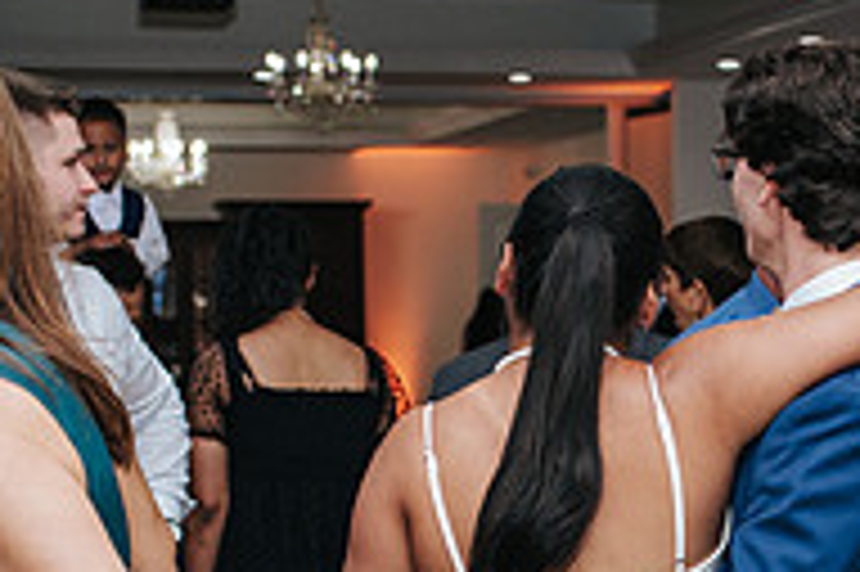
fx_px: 2602
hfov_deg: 18.6
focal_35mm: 109
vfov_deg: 12.3
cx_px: 680
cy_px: 631
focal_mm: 35
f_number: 3.2
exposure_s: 1/200
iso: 800
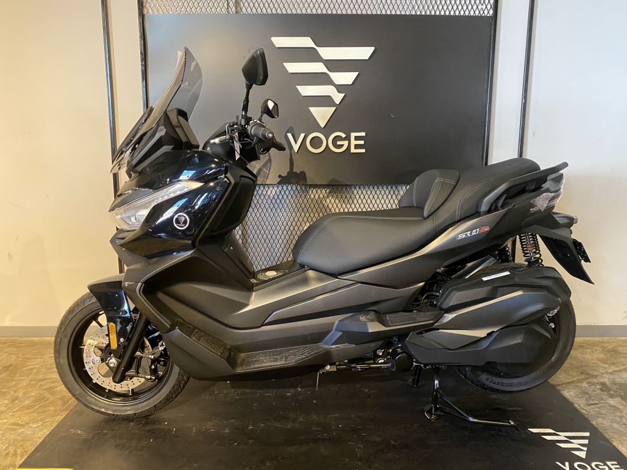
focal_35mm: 26
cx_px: 314
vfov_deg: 53.1
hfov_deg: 67.3
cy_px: 235
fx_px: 471
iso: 500
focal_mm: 4.25
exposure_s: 1/50
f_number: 1.8
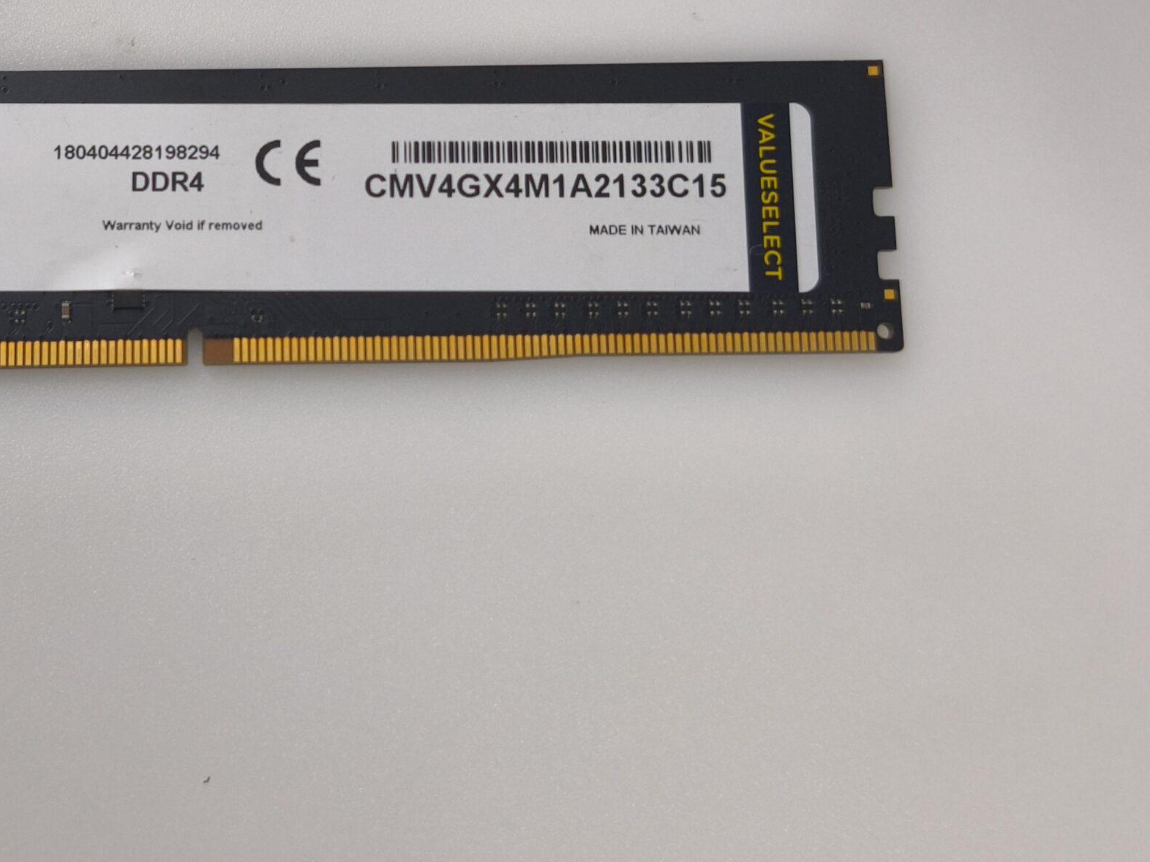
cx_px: 279
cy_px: 206
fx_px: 1894
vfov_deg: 25.3
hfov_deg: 33.1
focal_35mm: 57
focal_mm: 6.57
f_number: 1.6
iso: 400
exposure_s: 1/50
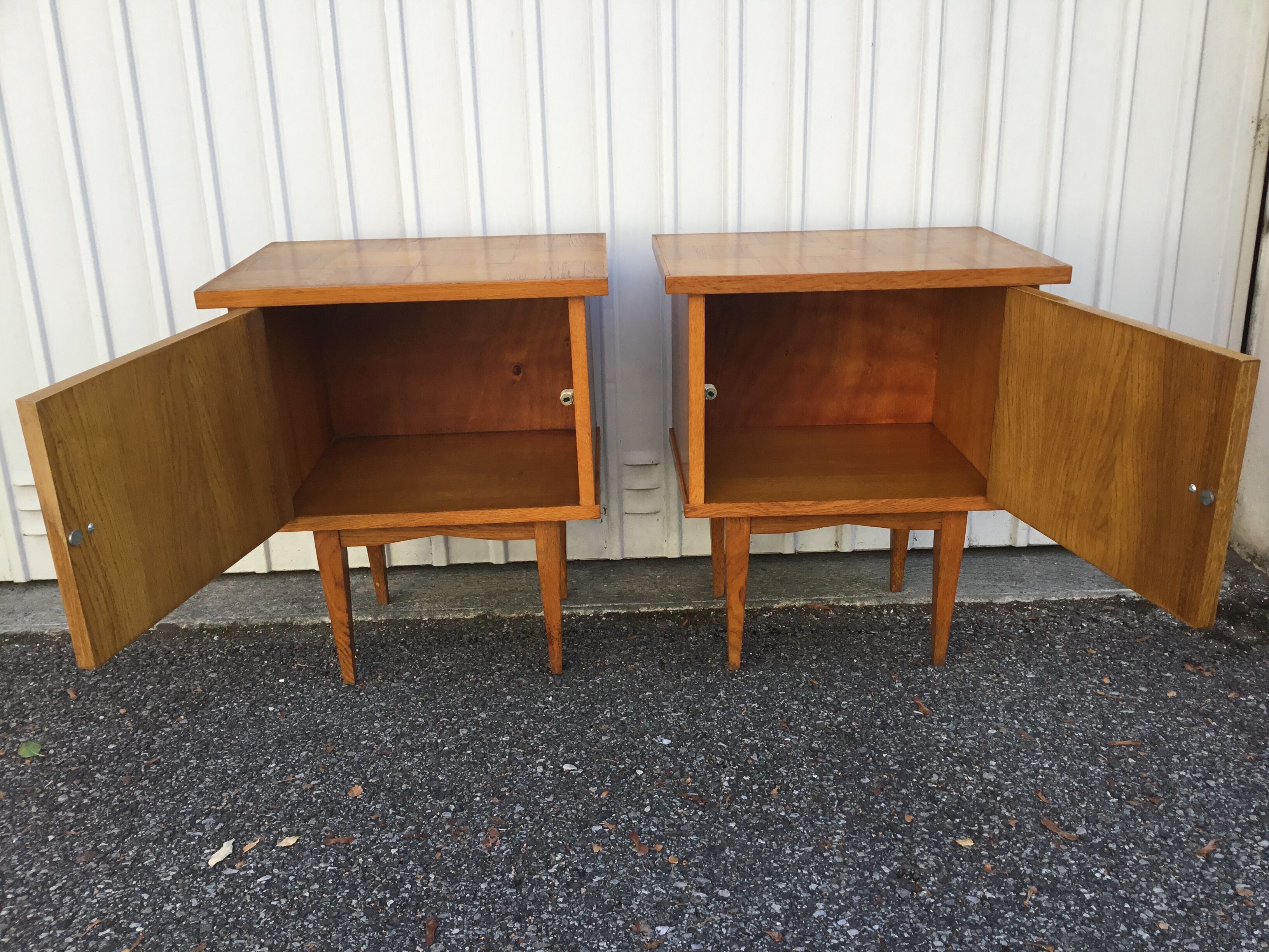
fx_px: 1136
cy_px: 476
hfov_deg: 58.4
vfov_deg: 45.4
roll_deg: +1.1
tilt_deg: -17.9
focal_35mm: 31
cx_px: 634
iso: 25
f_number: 2.4
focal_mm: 3.3
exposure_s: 1/196
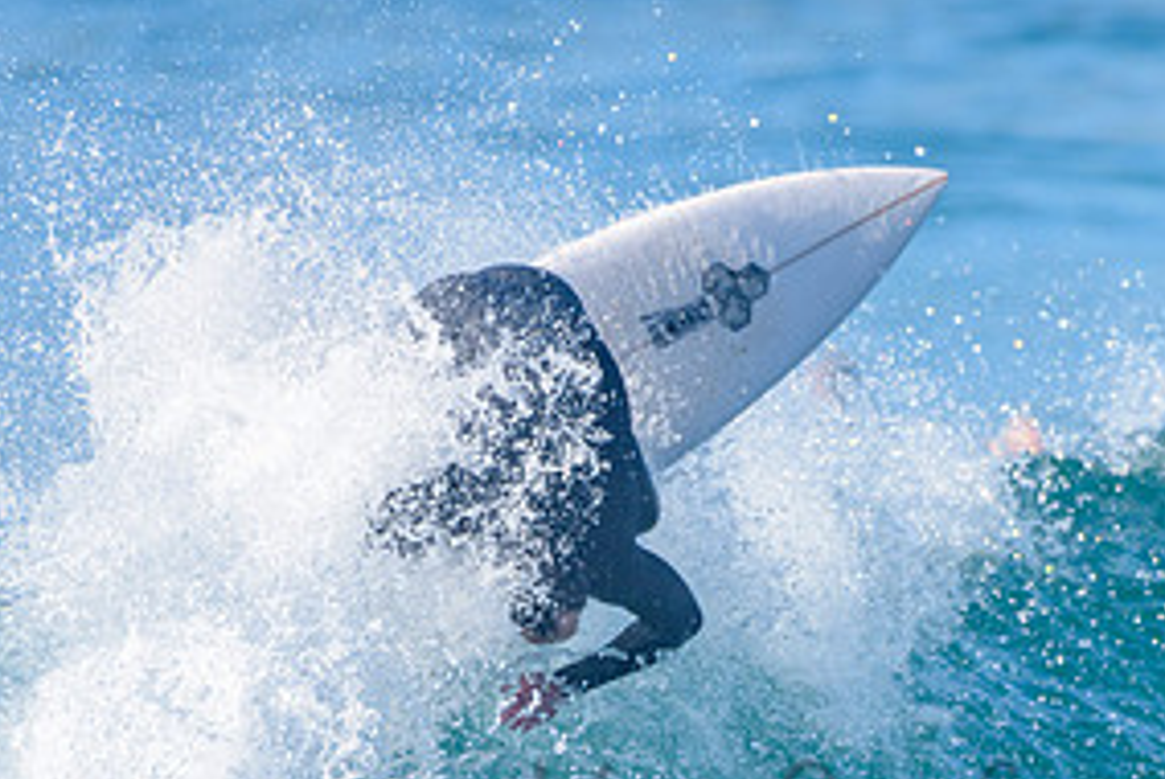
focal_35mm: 1251
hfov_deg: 1.6
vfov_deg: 1.1
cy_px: 660
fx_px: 40524
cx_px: 818
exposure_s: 1/2000
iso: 280
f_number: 5.6
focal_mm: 500
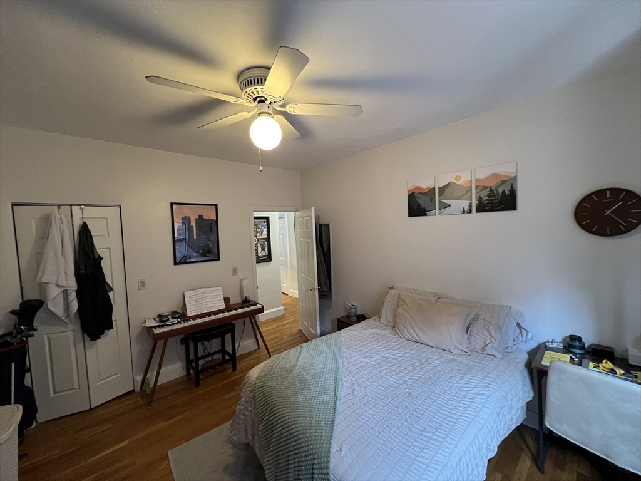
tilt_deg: -2.5
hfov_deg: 106.2
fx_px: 241
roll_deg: +2.8
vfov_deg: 89.9
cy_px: 240
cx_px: 320
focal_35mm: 13
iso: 320
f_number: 1.8
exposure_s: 1/60
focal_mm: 1.57
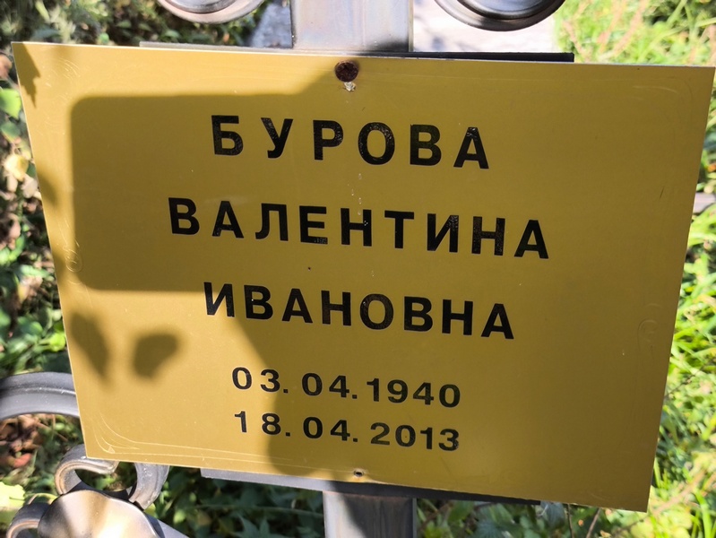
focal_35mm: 50
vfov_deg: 29.1
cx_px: 358
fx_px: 1035
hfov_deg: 38.2
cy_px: 269
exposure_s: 1/264
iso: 50
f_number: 1.7
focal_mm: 4.71
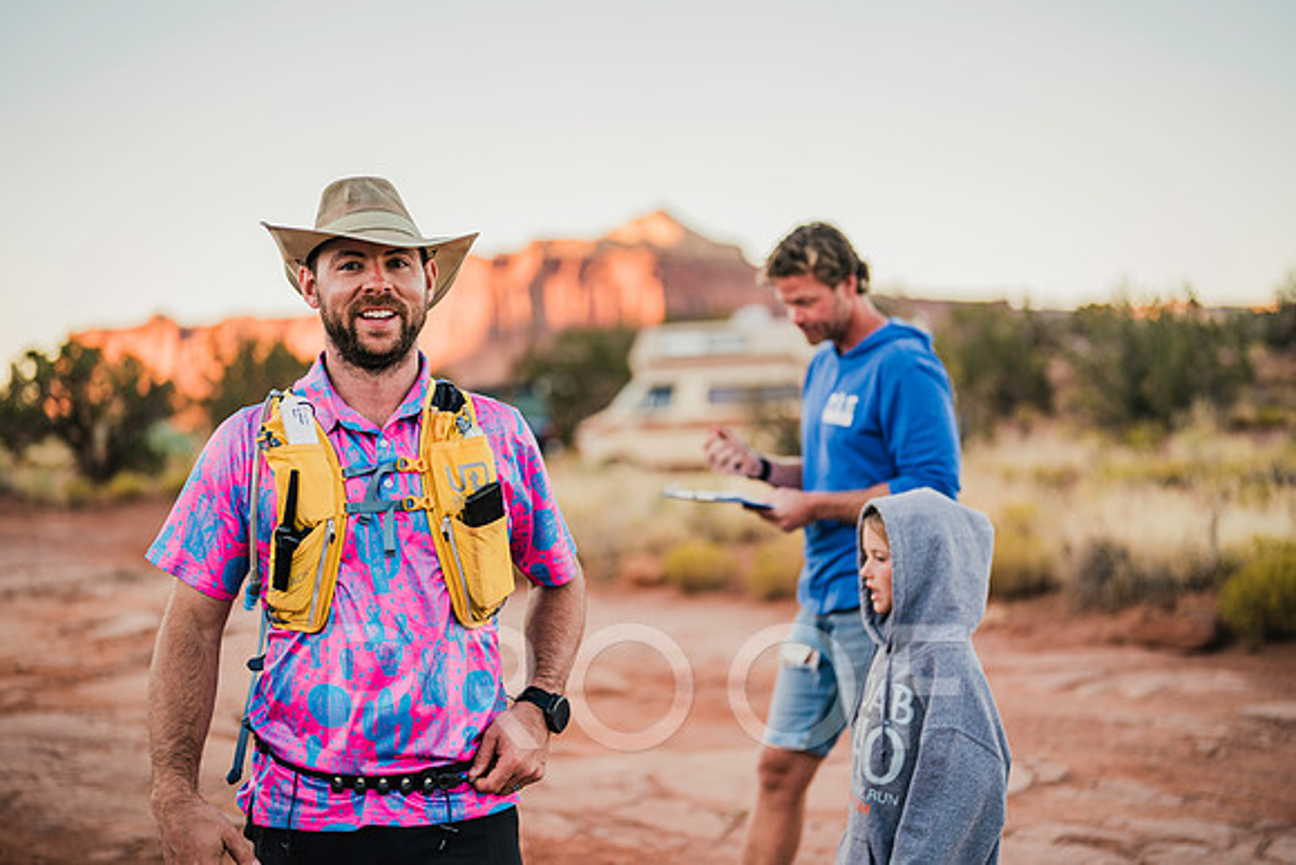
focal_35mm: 50
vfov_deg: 27.0
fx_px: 1800
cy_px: 432
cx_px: 648
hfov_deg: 39.6
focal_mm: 50
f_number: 1.4
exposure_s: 1/400
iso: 160
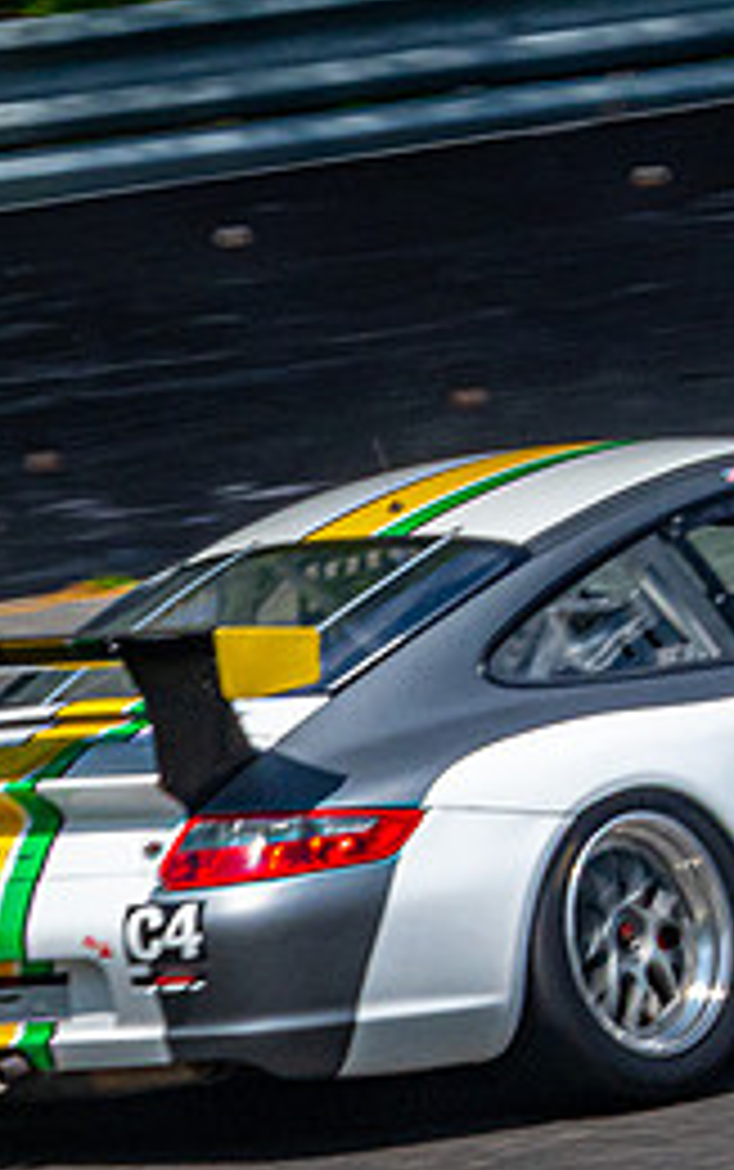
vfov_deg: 1.6
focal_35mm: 1291
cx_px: 429
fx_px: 41229
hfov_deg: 1.0
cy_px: 730
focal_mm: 210
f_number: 16
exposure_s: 1/320
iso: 400
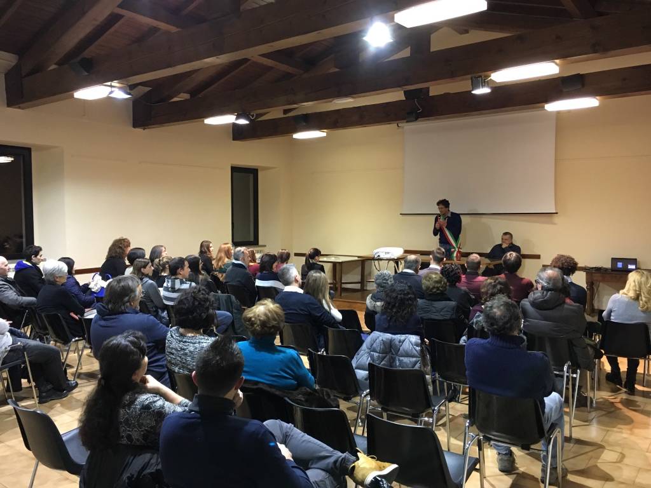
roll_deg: +0.8
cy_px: 244
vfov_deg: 48.2
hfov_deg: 61.7
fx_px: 545
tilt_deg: -3.3
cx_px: 326
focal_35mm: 29
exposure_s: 1/20
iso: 200
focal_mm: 4.15
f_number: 2.2
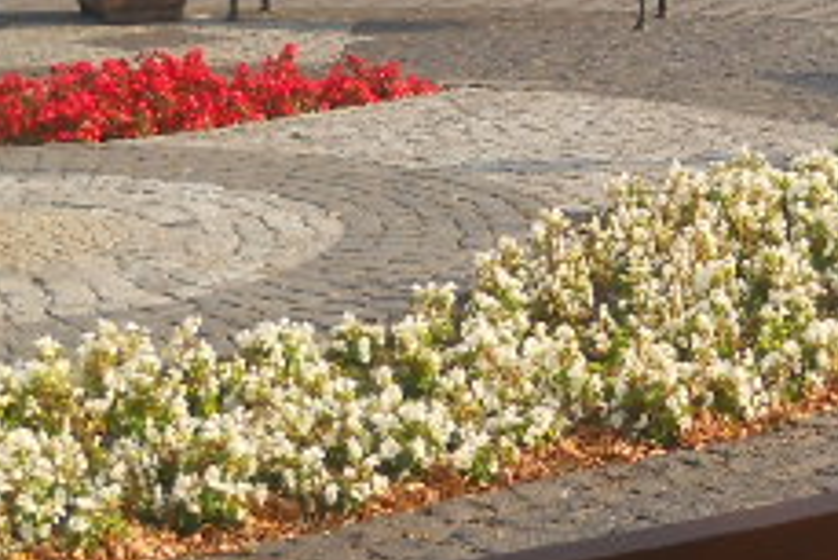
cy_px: 113
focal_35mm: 119
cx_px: 988
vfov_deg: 11.5
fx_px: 2772
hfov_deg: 16.5
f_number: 5.5
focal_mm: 6.72
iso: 80
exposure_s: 1/125
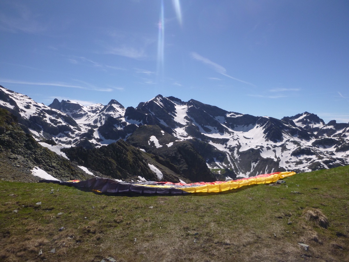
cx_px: 174
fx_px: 252
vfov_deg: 54.9
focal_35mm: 25
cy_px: 131
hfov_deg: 69.4
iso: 100
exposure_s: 1/800
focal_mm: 4.5
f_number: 3.9
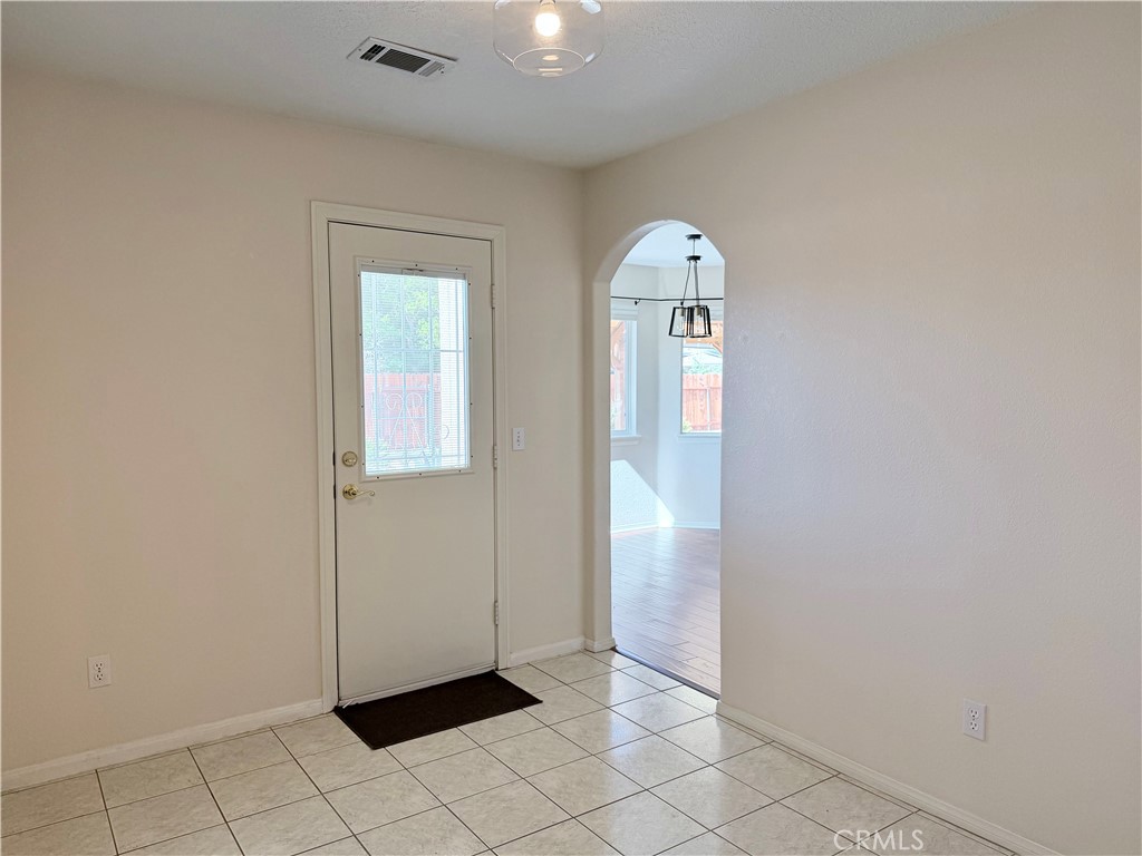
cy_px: 428
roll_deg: +0.5
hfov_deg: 71.6
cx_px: 571
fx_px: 792
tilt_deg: -3.3
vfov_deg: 56.8
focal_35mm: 24
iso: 80
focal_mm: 6.76
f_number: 1.78
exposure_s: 1/322
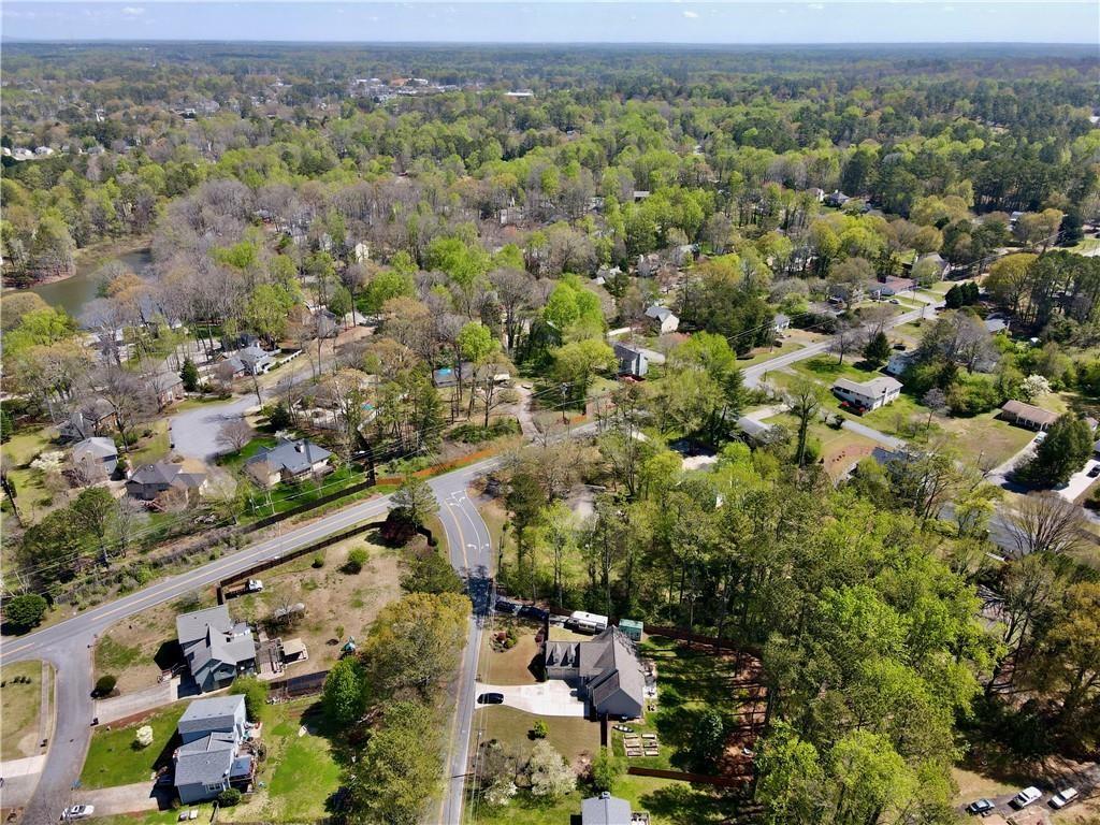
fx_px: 763
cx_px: 550
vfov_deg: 56.8
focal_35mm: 24
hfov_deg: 71.6
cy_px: 412
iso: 100
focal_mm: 4.5
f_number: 2.8
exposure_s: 1/350
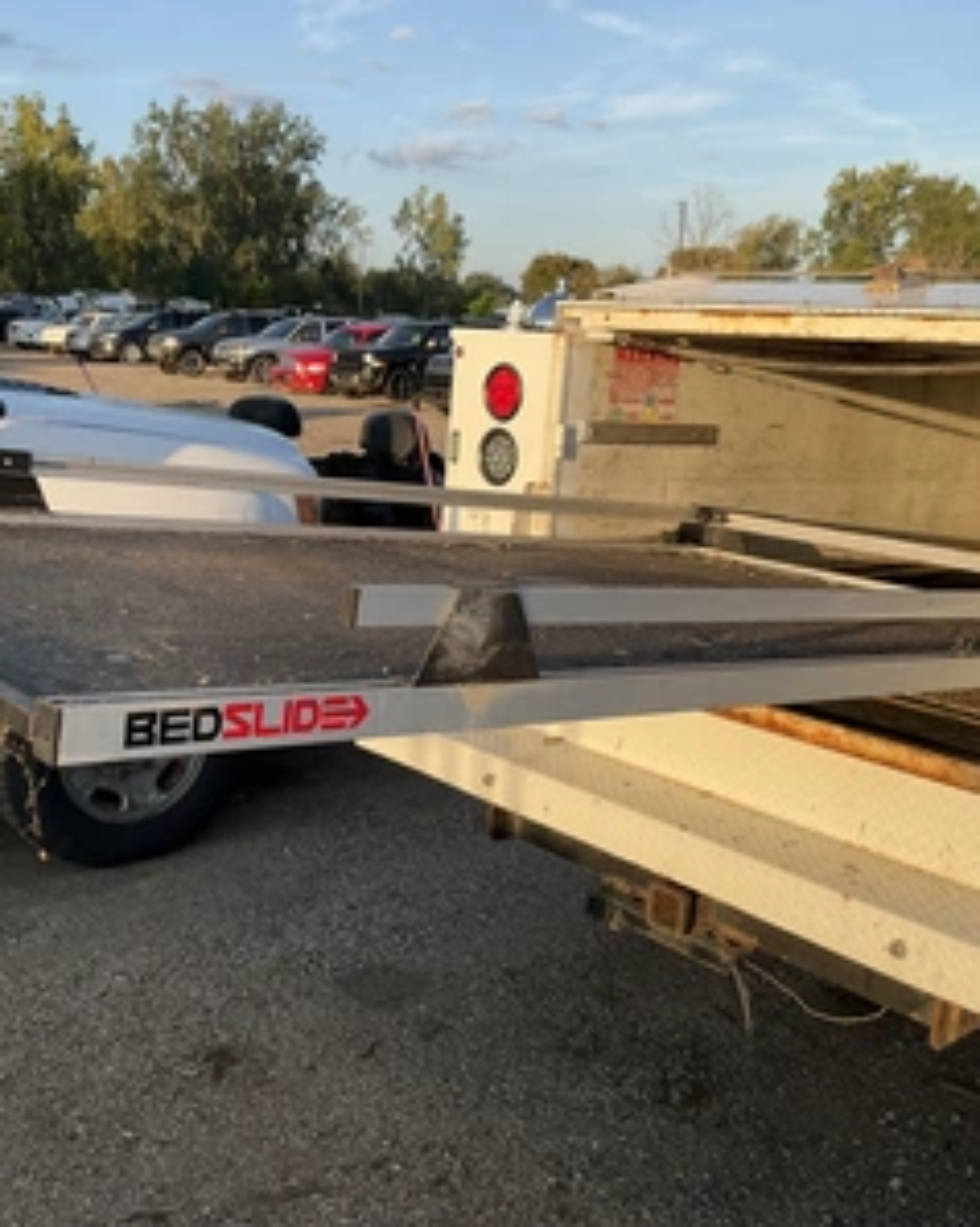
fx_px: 1379
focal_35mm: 38
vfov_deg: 48.0
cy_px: 614
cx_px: 428
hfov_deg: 39.1
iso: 25
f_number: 1.8
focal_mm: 3
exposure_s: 1/792
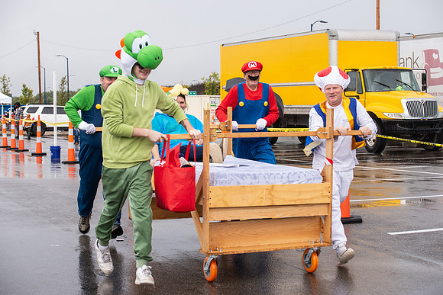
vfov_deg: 19.5
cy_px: 148
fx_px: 862
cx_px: 222
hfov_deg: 28.8
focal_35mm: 70
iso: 400
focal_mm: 70
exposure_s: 1/400
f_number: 7.1
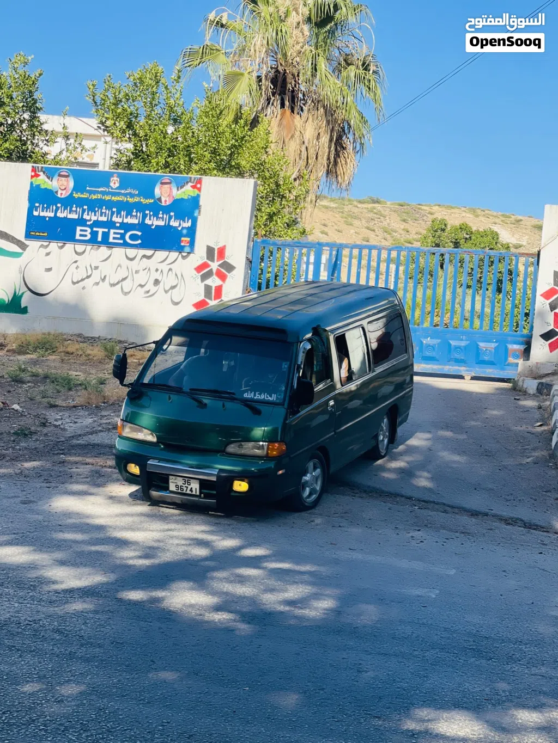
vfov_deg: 30.3
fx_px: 1375
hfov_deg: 22.9
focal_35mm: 64
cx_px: 279
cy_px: 372
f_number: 2.2
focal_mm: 7.5
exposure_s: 1/1033
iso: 32
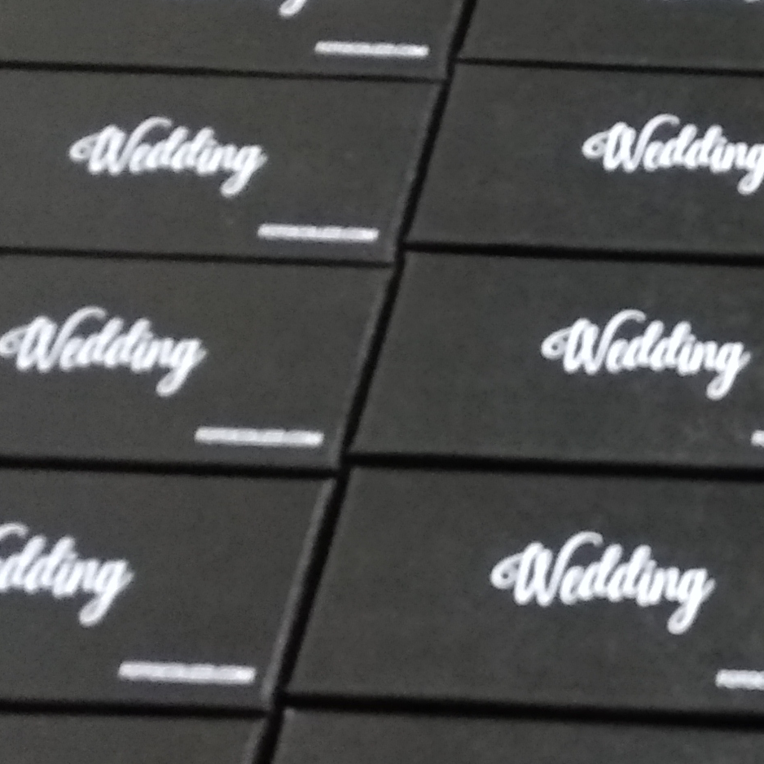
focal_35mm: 98
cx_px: 1104
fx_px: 2447
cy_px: 200
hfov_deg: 16.4
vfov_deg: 17.7
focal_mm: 3.81
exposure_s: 1/17
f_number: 2.2
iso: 1600
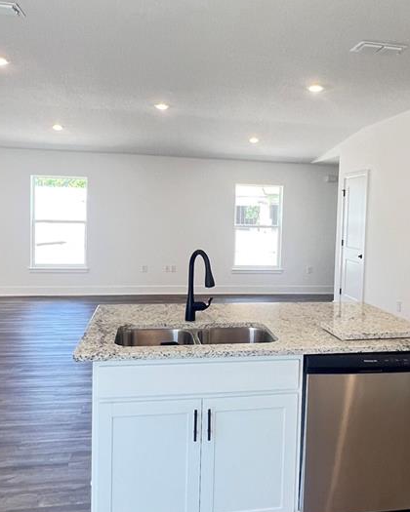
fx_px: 440
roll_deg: -0.7
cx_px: 242
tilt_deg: +1.7
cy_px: 234
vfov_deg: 60.4
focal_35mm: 29
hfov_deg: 49.7
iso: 200
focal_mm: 1.57
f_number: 1.8
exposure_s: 1/120
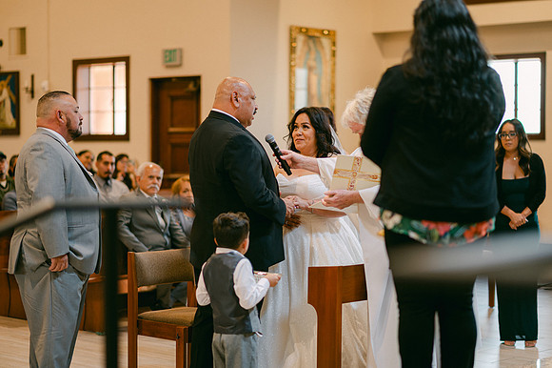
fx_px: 1303
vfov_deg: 16.1
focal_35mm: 85
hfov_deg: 23.9
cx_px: 276
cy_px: 184
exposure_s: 1/125
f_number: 1.8
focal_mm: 85
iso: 250
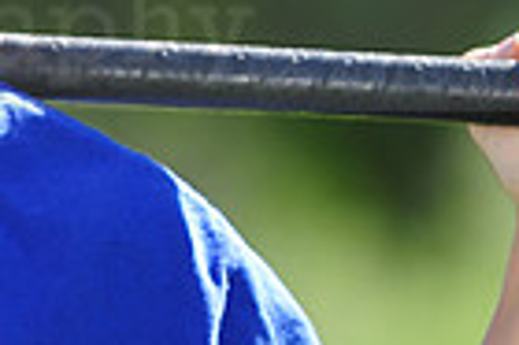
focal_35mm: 831
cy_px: 0
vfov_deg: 1.7
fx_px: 11966
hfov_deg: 2.5
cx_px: -200
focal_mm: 200
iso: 200
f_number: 4.5
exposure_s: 1/400
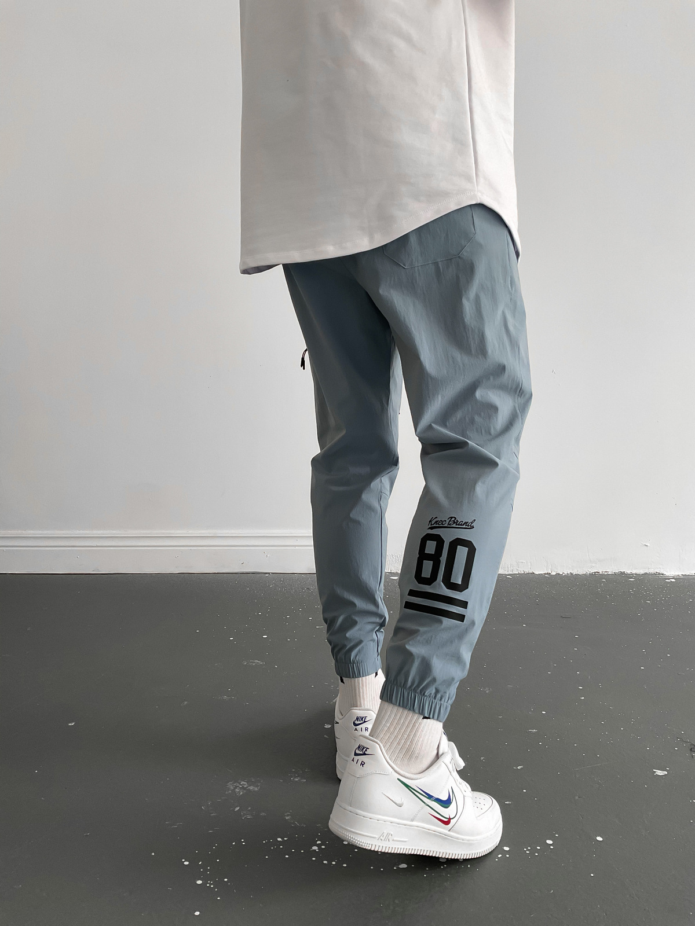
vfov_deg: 61.7
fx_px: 776
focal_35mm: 29
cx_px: 348
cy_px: 463
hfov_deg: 48.2
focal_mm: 3
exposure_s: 1/90
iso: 64
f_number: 1.8
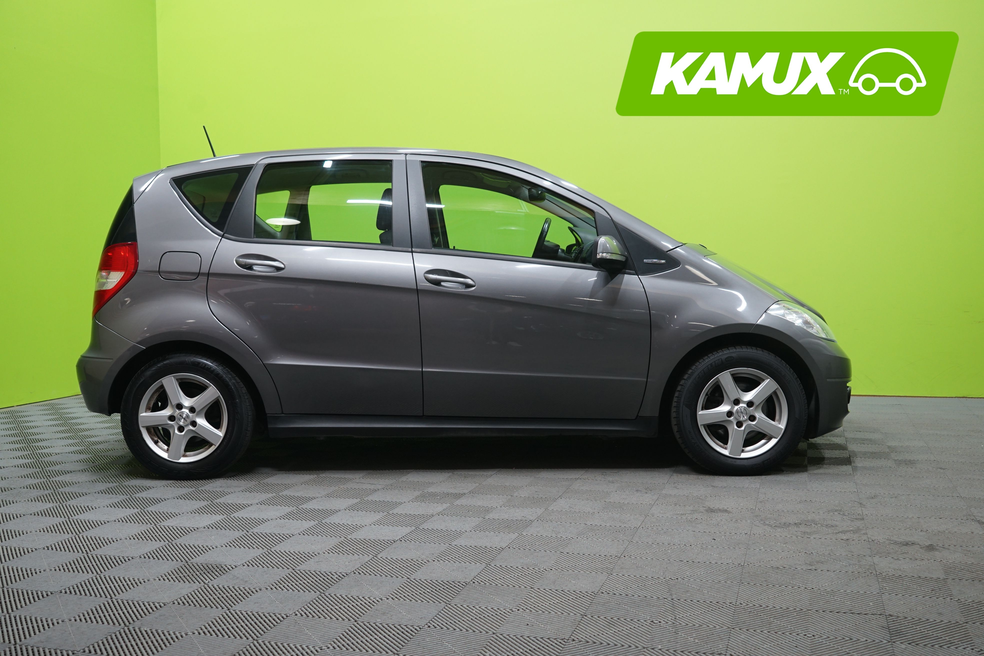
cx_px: 492
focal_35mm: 37
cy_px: 328
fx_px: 1011
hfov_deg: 51.9
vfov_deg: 35.9
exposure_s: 1/25
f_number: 4.5
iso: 640
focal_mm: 37
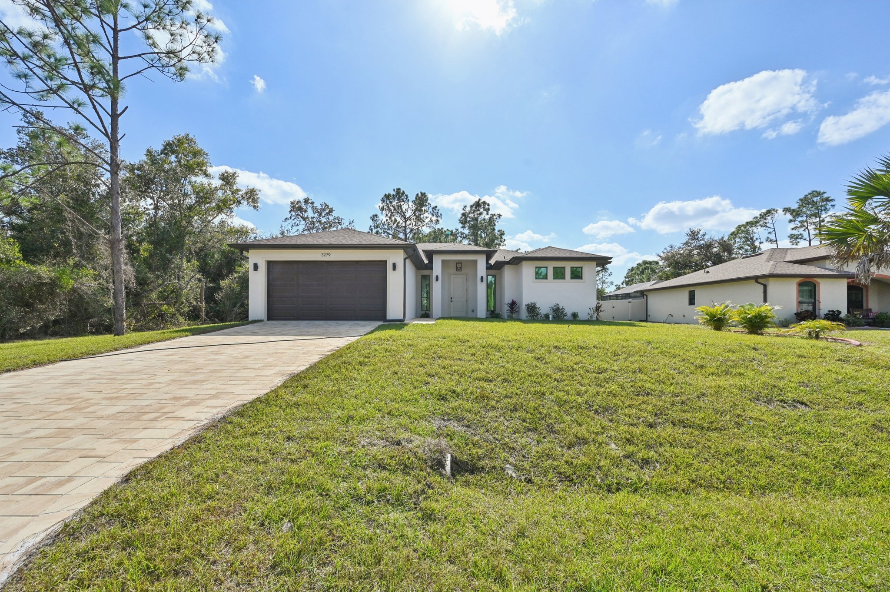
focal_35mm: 14
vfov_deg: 81.1
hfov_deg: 104.3
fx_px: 346
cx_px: 445
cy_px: 296
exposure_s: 1/2000
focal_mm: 14
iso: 400
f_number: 8
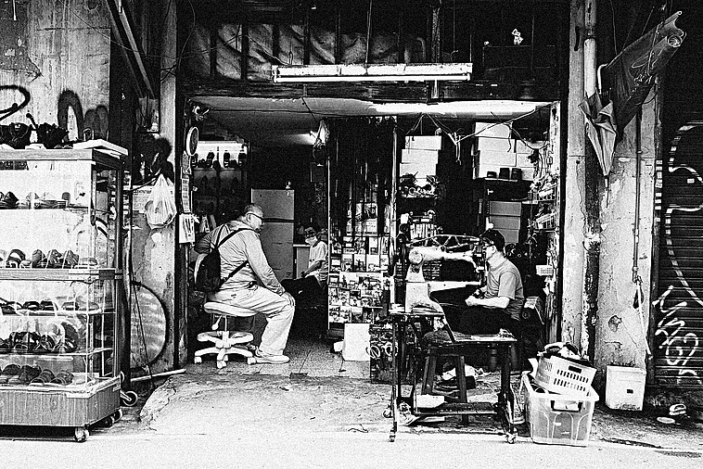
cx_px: 344
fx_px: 703
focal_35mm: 36
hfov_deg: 53.1
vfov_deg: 36.9
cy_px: 236
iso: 400
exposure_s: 1/30
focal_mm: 18.3
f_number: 2.8
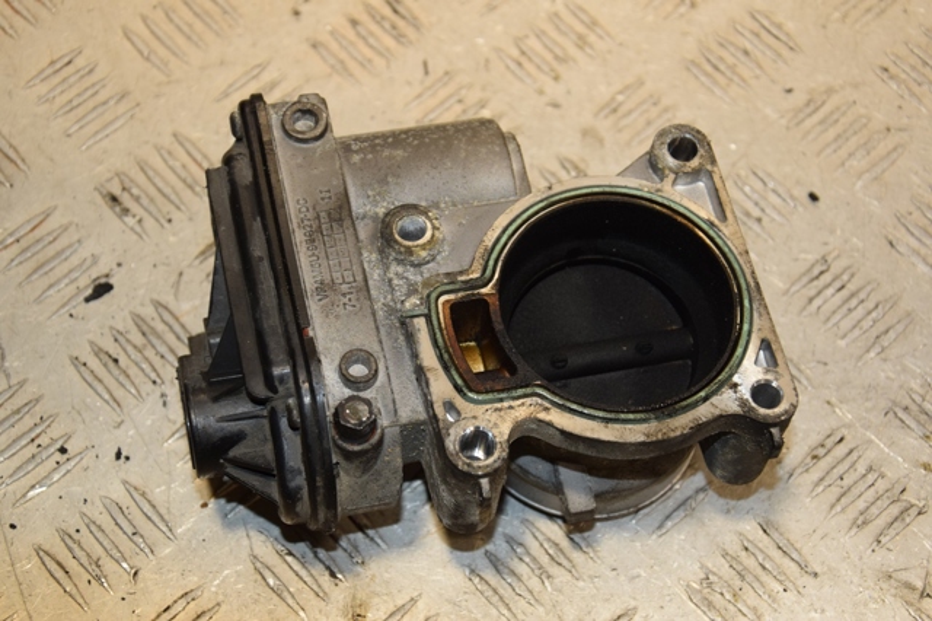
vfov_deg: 18.9
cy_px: 310
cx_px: 466
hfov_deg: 28.1
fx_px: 1863
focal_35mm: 72
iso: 800
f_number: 5.6
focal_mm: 48
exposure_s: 1/200
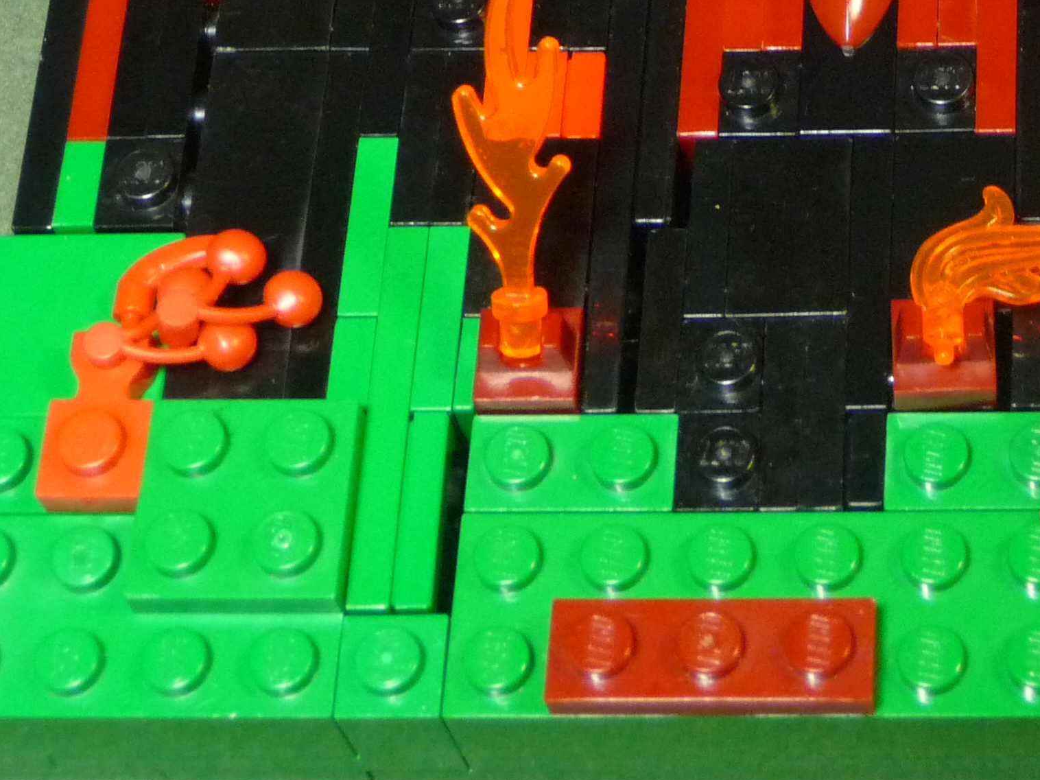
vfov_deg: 12.8
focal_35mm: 114
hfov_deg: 16.8
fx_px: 3425
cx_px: 1086
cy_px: -45
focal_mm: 8.5
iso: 400
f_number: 4.2
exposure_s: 1/25
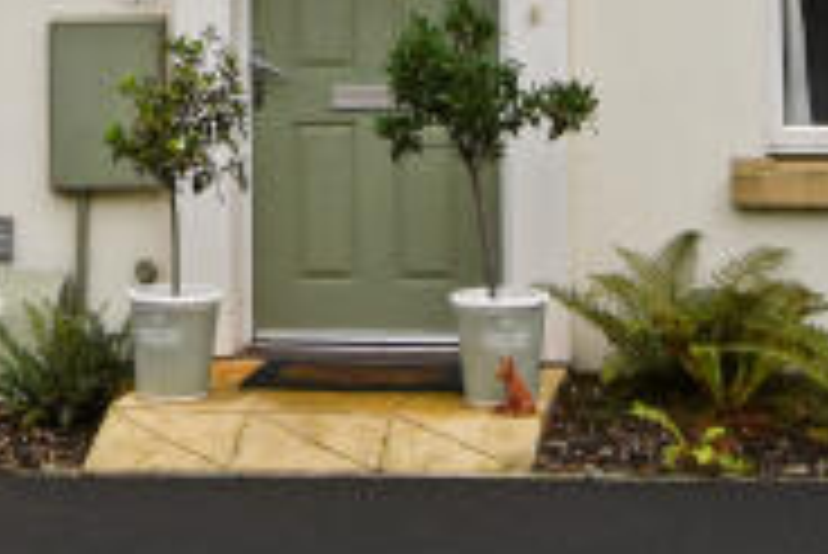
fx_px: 2302
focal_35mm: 100
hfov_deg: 20.4
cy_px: -772
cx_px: 315
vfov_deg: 11.4
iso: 200
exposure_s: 1/250
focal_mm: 12
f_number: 8
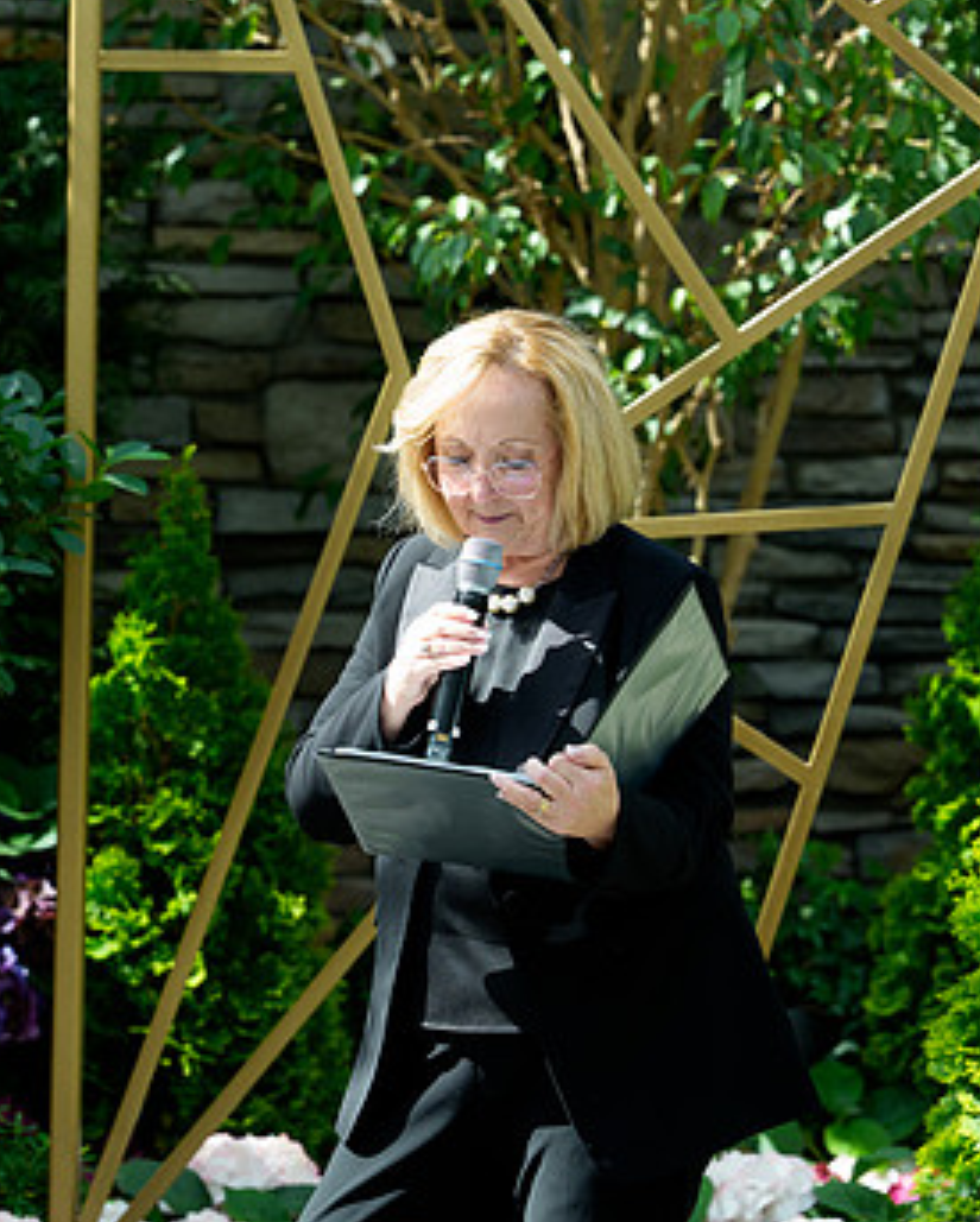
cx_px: 406
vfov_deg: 8.1
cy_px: 640
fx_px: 8617
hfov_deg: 6.5
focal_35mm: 238
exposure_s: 1/320
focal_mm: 150
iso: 400
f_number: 4
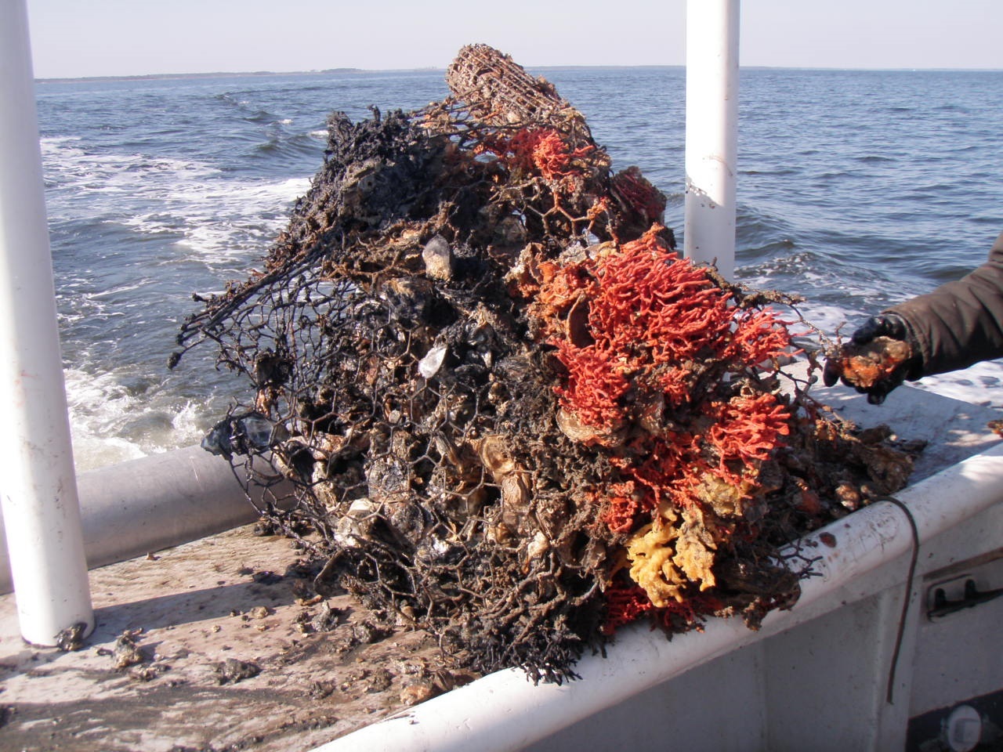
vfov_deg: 37.7
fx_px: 1101
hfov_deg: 49.0
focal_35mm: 38
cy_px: 376
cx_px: 502
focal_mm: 6.7
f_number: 3.5
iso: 80
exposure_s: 1/400
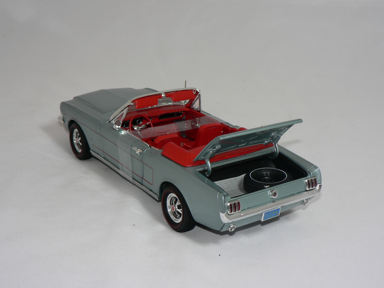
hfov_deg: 32.7
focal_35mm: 59
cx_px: 192
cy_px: 144
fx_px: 654
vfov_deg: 24.8
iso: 80
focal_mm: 9.8
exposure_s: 1/60
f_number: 3.2
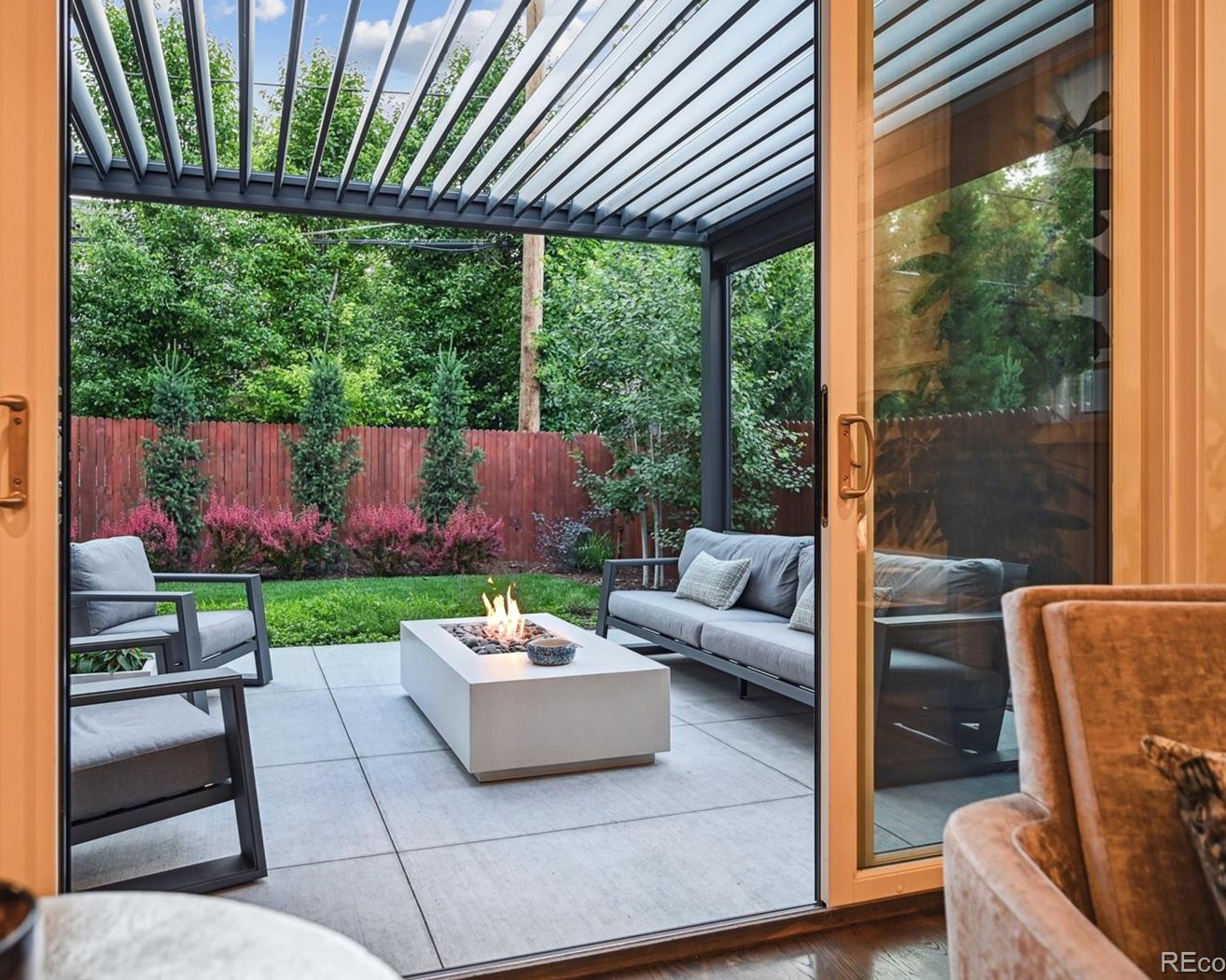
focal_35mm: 25
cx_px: 565
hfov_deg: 68.9
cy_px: 485
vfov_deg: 57.6
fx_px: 892
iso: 400
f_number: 4
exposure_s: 1/25
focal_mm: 21.5
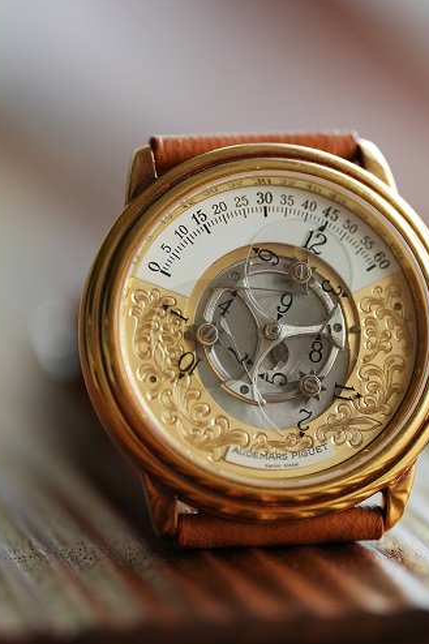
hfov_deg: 9.2
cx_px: 270
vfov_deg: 13.8
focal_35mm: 149
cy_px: 328
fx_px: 2665
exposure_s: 1/250
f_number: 2.8
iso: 1000
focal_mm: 105
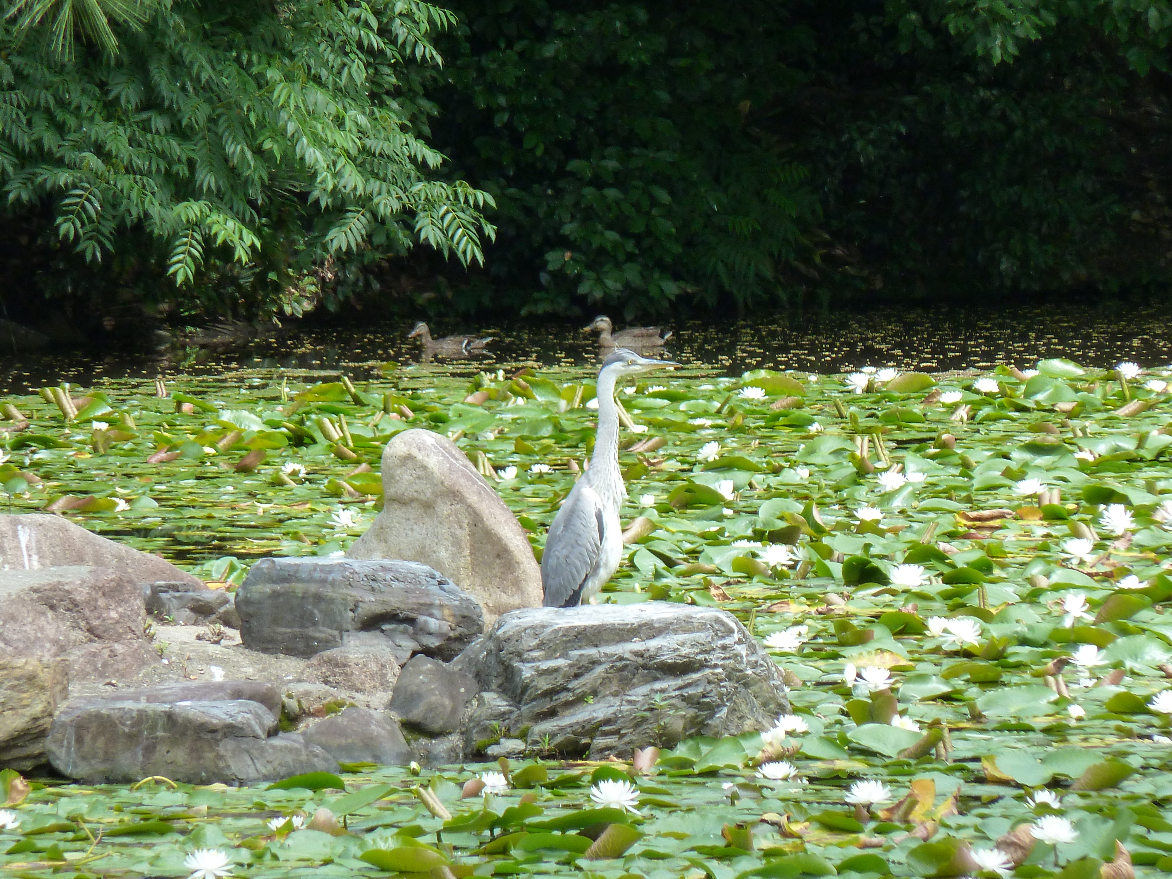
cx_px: 586
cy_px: 440
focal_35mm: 399
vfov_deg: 3.7
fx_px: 13509
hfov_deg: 5.0
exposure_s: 1/125
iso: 125
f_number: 4.9
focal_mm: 49.2
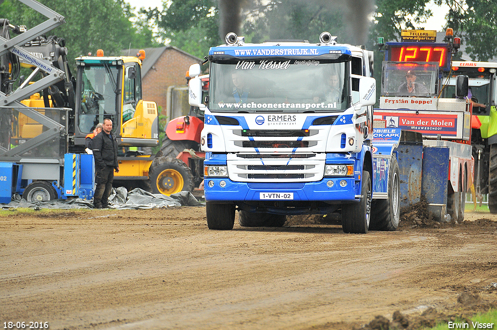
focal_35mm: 375
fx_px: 5170
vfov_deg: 3.7
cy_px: 165
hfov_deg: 5.5
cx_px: 248
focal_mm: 250
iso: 640
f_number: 5.6
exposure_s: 1/250
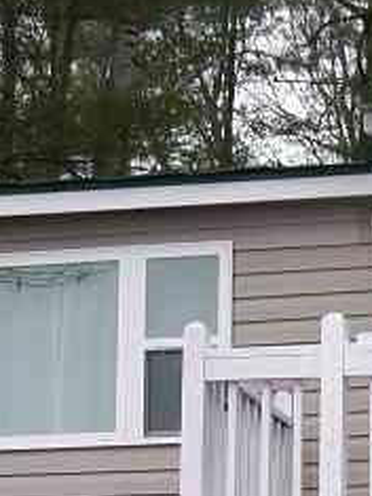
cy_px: 344
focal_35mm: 157
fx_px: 2252
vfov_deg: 12.6
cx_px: 402
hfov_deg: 9.4
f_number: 2.7
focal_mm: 6
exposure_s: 1/365
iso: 80
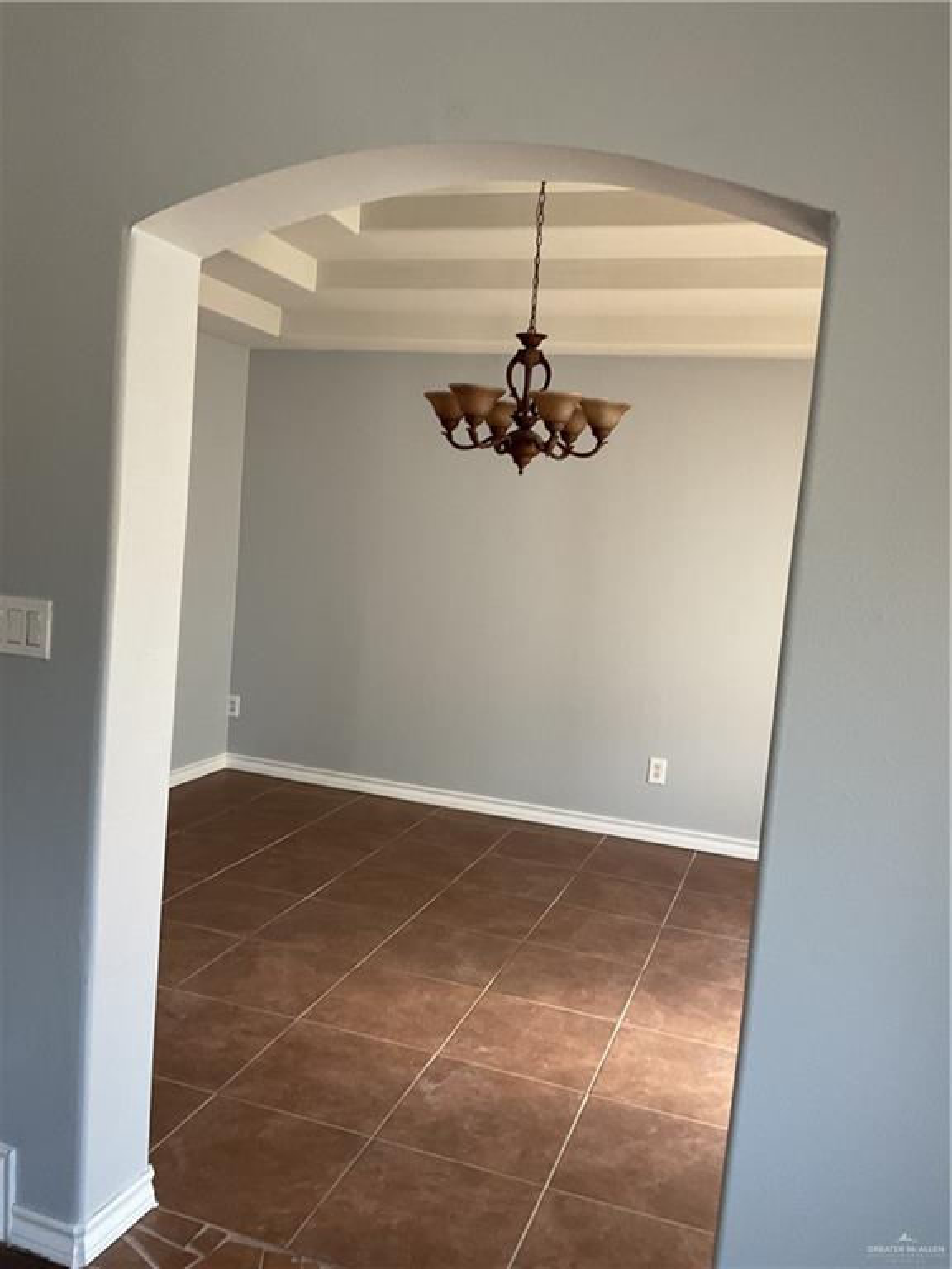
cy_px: 634
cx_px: 476
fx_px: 1063
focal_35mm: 29
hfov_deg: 48.2
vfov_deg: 61.7
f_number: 1.8
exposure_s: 1/50
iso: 80
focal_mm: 3
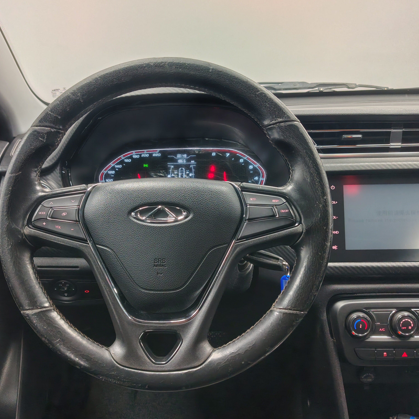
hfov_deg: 52.4
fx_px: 425
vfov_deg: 52.5
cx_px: 186
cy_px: 208
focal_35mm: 31
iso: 462
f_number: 1.88
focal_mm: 4.84
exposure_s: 1/50
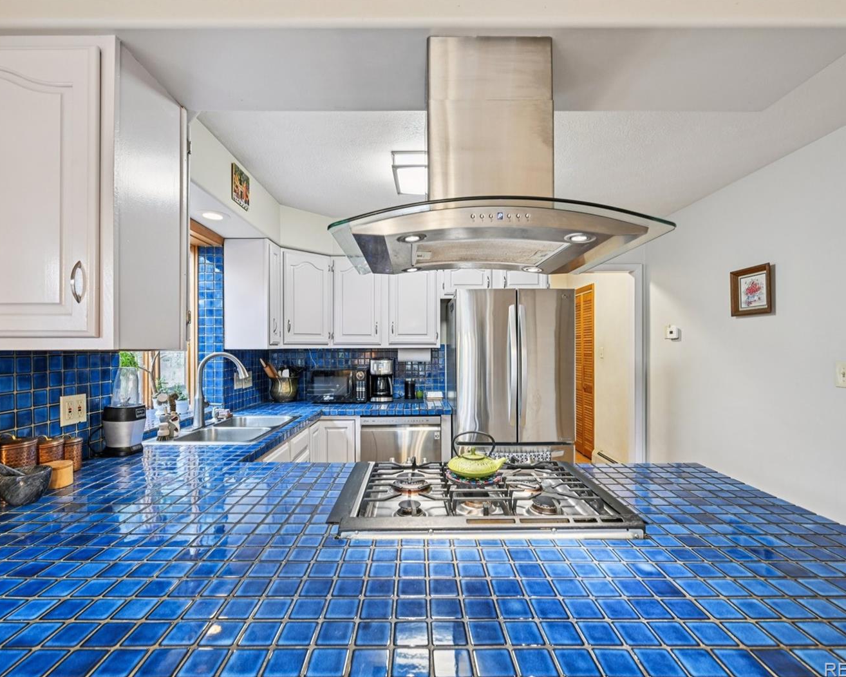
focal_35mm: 16
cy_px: 340
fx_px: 401
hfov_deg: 93.1
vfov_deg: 80.4
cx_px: 413
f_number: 8
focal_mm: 14
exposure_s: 1/10
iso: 400
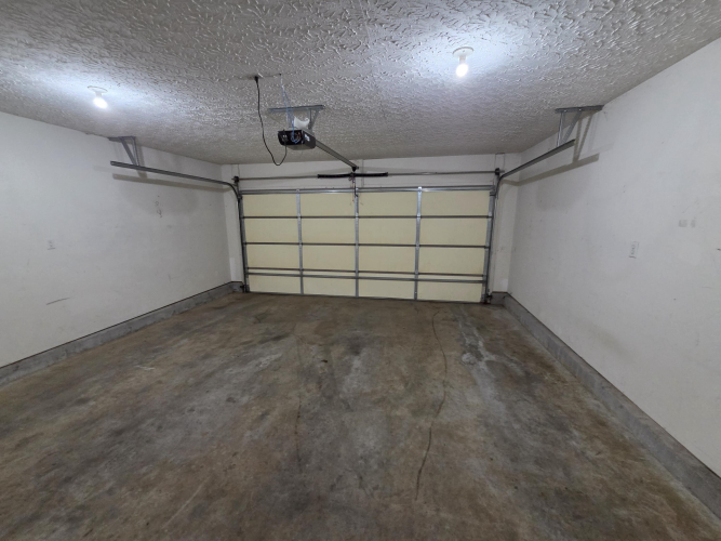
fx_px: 271
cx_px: 360
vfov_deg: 89.9
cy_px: 270
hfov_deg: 106.2
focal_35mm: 13
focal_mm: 2.2
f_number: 2.2
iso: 640
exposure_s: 1/60
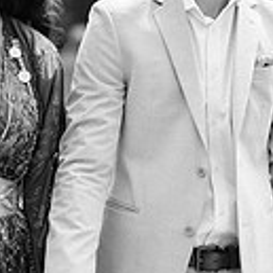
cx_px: 142
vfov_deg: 12.9
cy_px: 1
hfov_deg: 13.0
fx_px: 1196
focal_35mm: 134
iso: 125
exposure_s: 1/4000
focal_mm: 35
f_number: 1.2
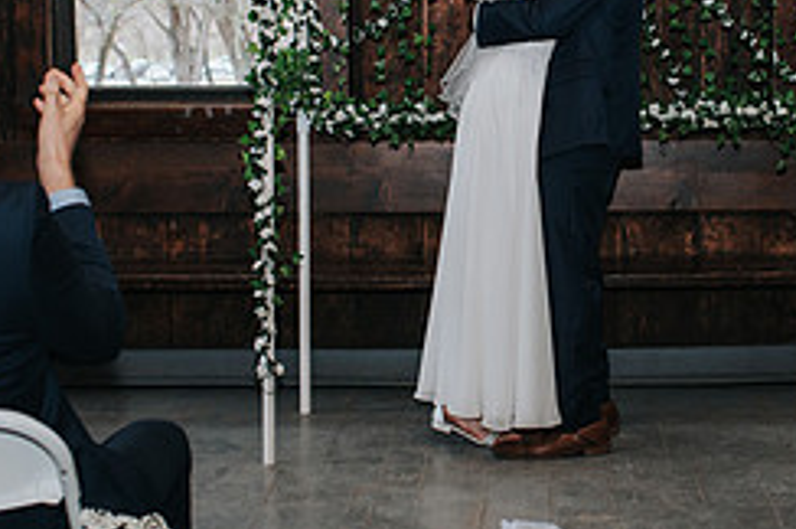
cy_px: 163
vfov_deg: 16.2
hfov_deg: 24.0
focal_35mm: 84
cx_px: 561
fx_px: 1855
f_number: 3.2
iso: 1000
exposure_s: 1/200
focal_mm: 35
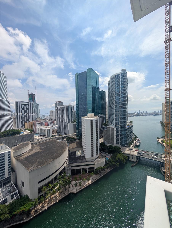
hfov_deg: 94.6
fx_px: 79
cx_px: 86
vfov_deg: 110.5
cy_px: 114
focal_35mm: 12
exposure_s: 1/4878
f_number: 1.7
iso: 58
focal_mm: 2.02
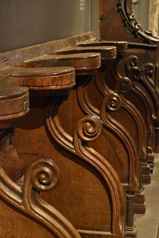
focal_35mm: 84
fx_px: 556
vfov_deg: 24.2
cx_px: 80
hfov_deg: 16.3
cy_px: 119
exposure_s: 1/8
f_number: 7.1
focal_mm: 56
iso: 5000
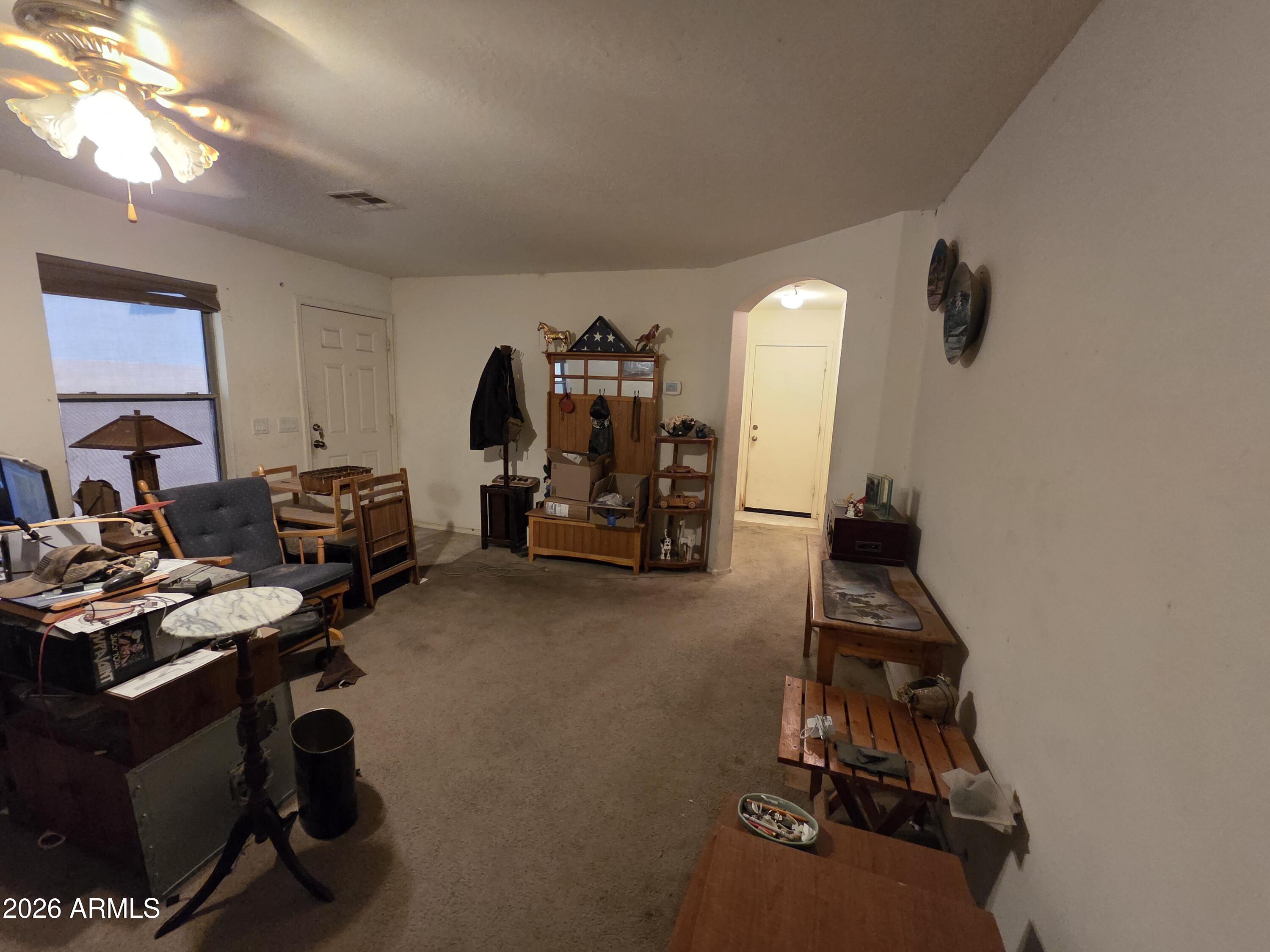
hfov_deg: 106.2
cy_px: 476
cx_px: 635
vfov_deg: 89.9
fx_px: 477
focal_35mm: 13
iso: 1250
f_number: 2.2
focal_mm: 2.2
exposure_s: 1/60
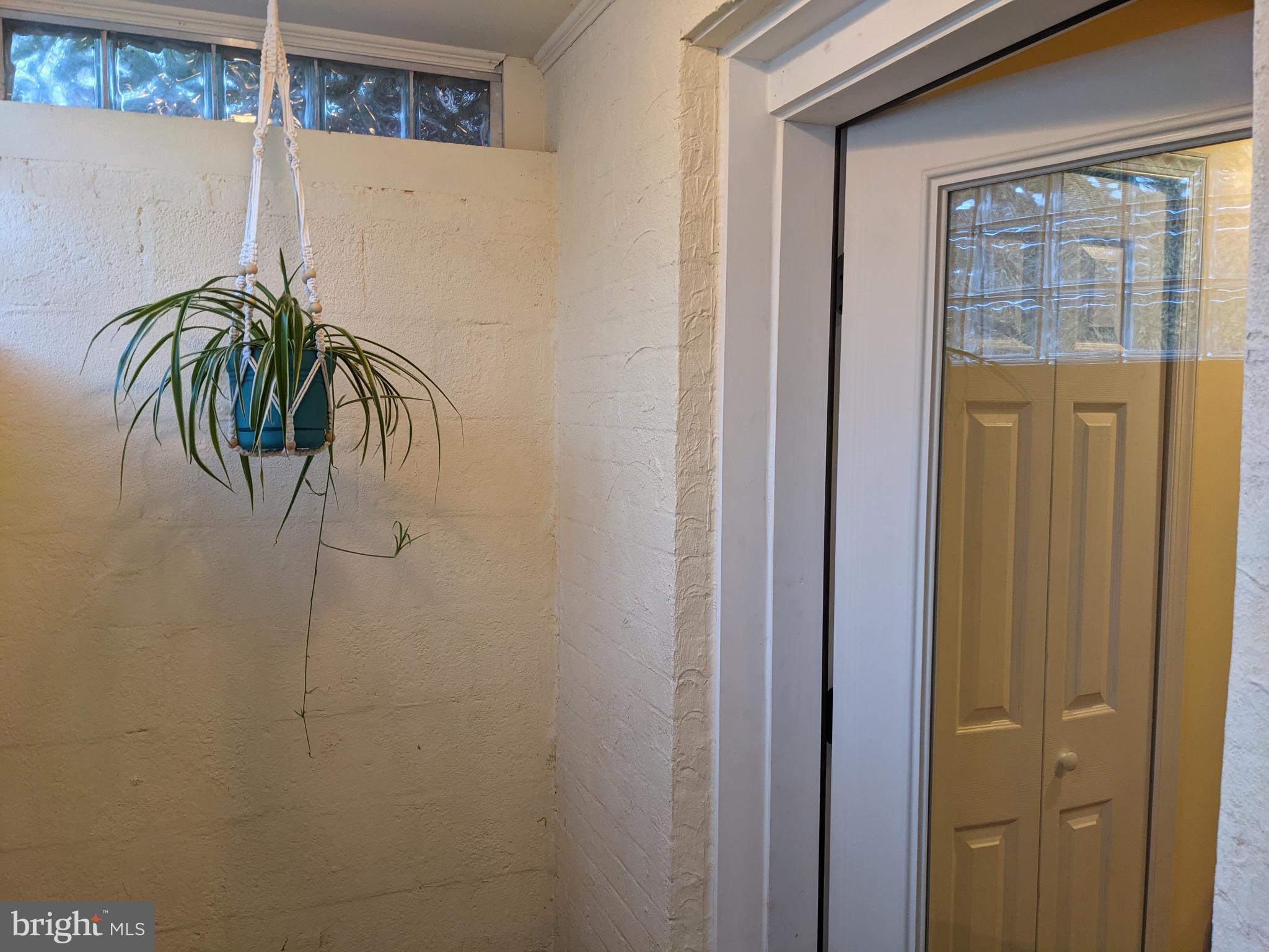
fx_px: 990
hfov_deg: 65.3
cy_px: 476
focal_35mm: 27
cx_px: 634
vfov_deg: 51.4
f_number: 1.73
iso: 176
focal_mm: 4.38
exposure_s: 1/120
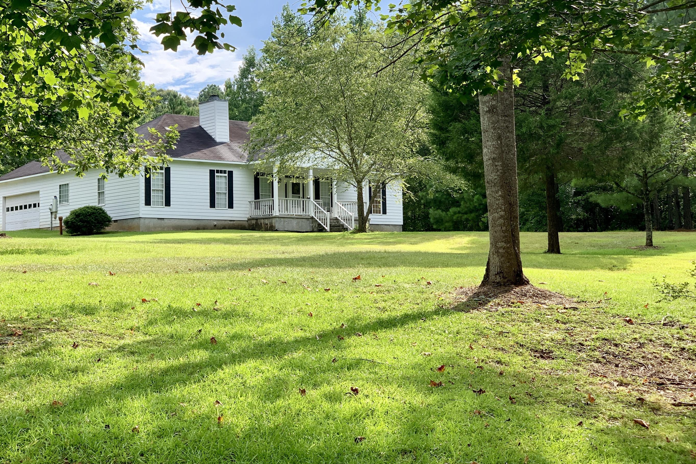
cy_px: 197
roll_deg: +0.7
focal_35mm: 60
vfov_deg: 22.6
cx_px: 339
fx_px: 1160
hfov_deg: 33.4
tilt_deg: +5.5
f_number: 2.4
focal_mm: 6
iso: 16
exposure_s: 1/393
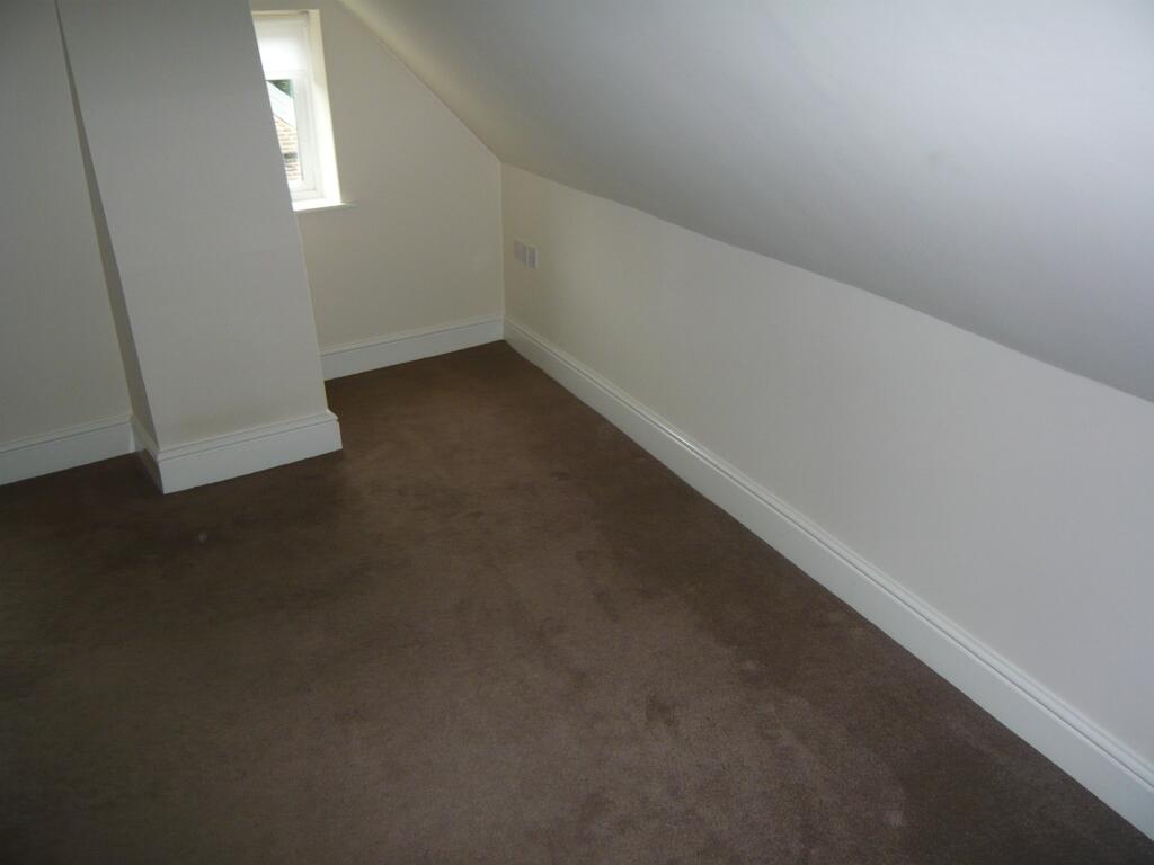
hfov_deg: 63.4
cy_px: 432
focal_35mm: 28
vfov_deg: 49.7
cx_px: 577
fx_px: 933
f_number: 2.8
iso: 125
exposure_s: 1/30
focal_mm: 4.6
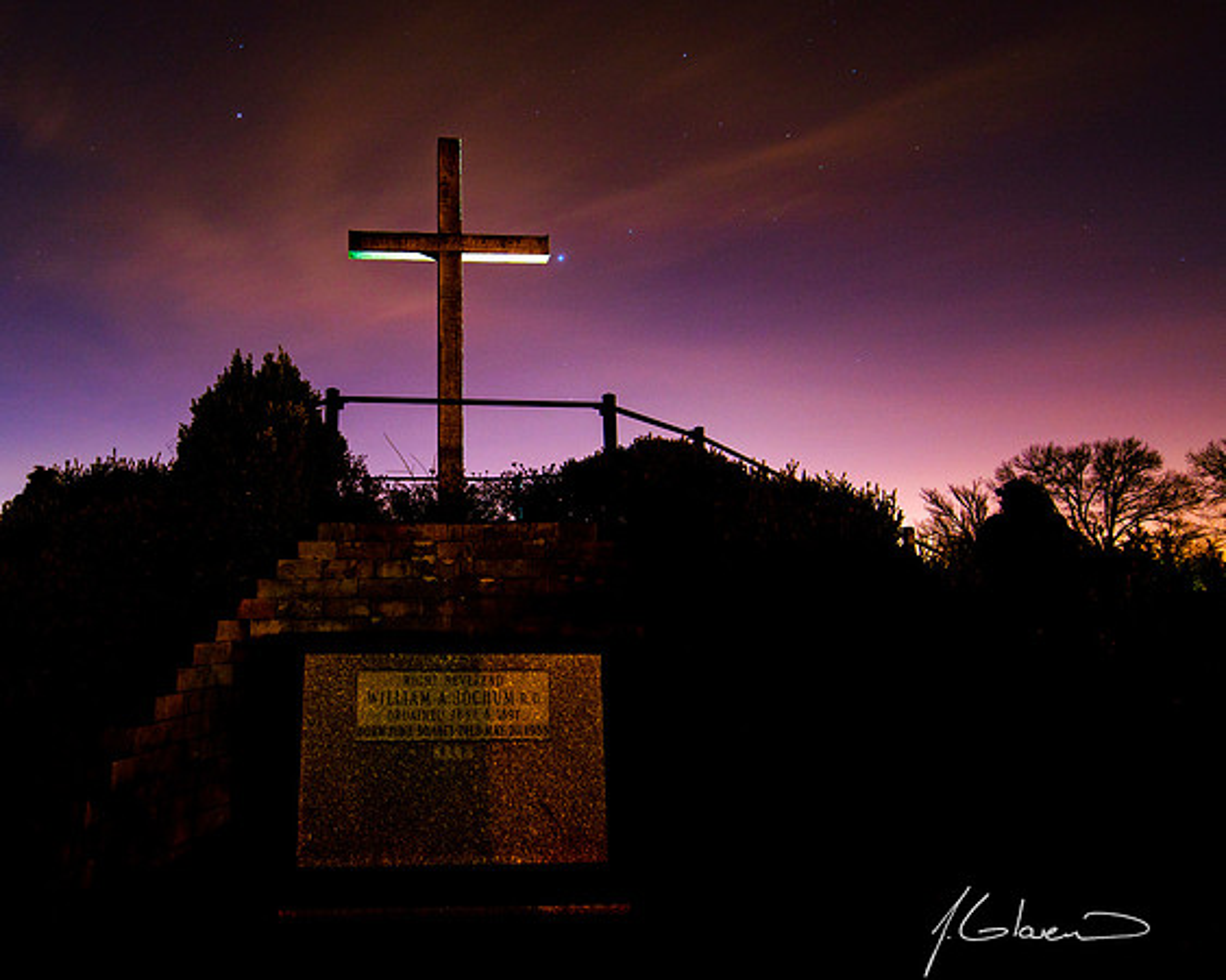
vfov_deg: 72.7
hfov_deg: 83.8
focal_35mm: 18
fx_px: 665
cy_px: 461
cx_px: 464
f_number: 7.1
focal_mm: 15
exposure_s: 30
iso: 100
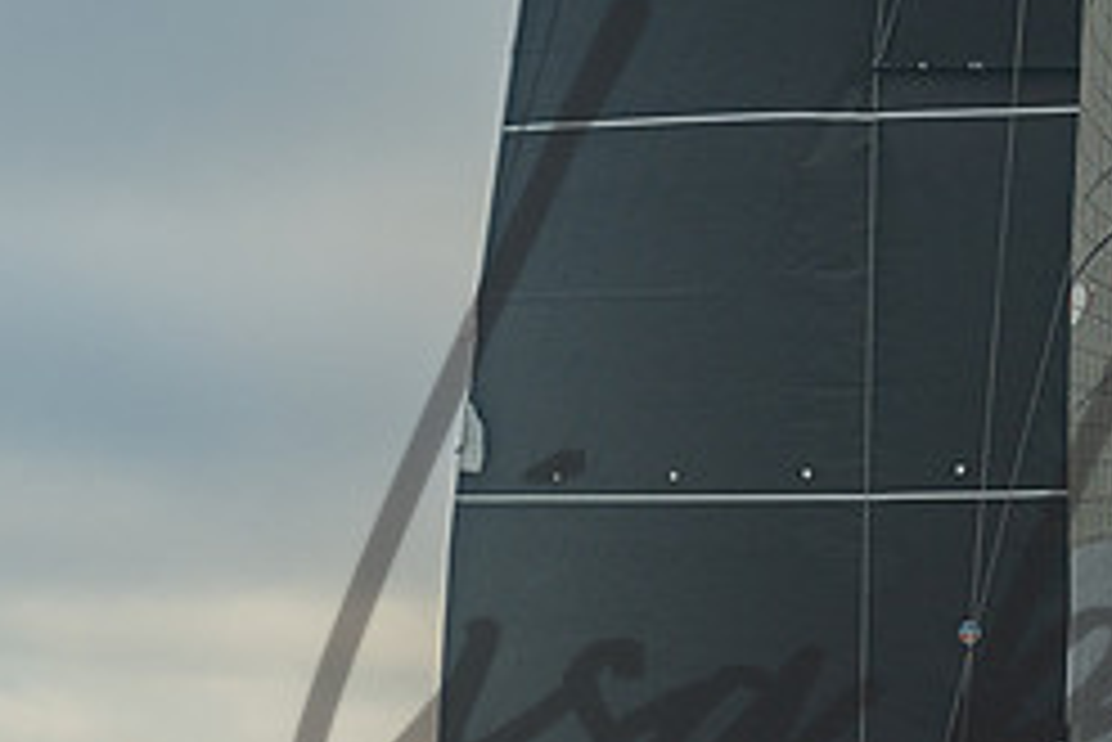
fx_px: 7479
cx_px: 1169
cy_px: 718
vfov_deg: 5.7
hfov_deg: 8.4
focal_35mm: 242
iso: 250
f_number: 6.3
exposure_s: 1/250
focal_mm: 92
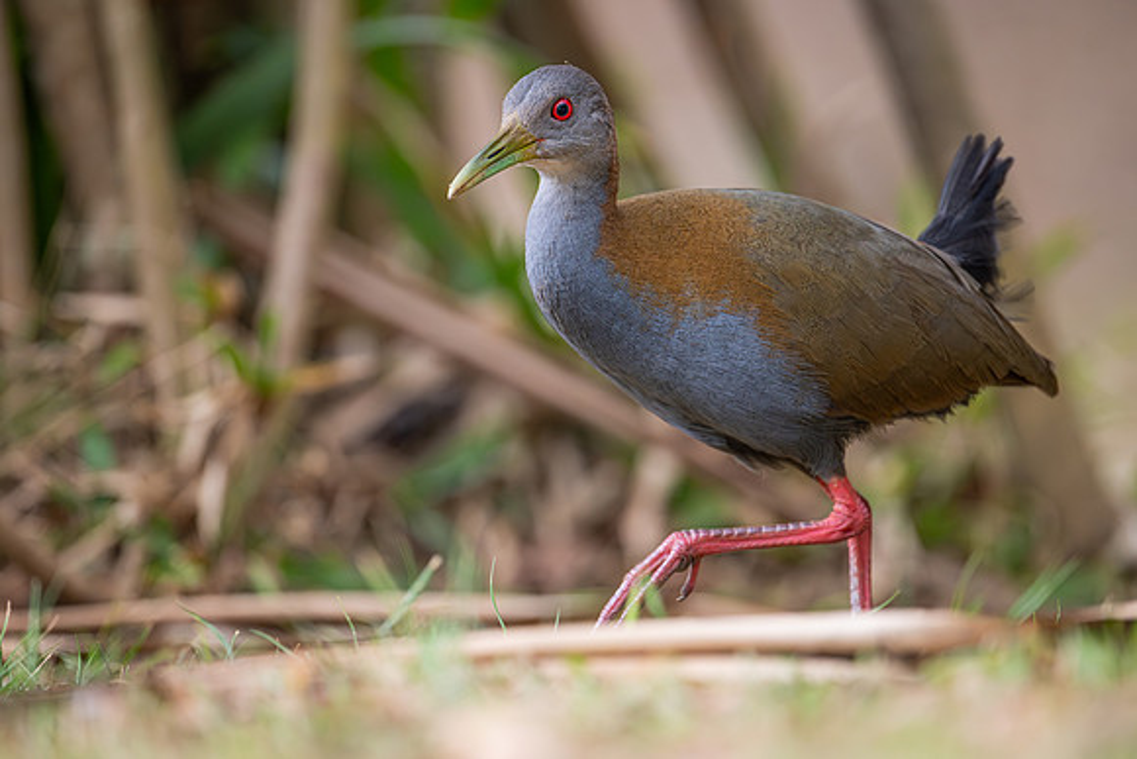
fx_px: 15907
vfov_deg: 2.7
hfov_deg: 4.1
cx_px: 610
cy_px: 441
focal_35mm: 504
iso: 2500
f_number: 4.5
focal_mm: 400
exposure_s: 1/1000
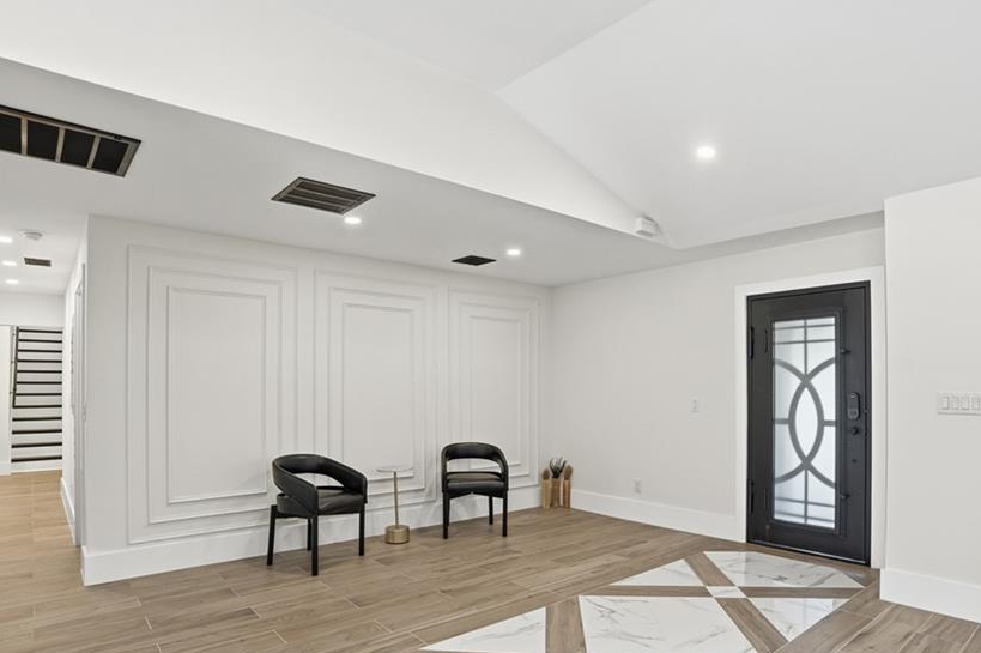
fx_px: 545
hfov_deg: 84.0
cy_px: 388
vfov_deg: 61.4
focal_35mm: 20
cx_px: 497
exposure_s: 1/200
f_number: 9
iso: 400
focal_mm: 16
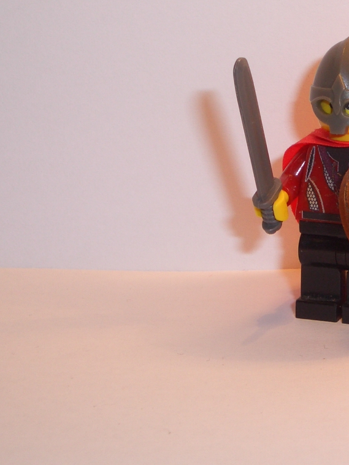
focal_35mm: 103
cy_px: 194
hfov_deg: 14.2
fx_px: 1384
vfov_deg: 19.1
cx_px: 342
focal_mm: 8.1
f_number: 5
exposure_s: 1/100
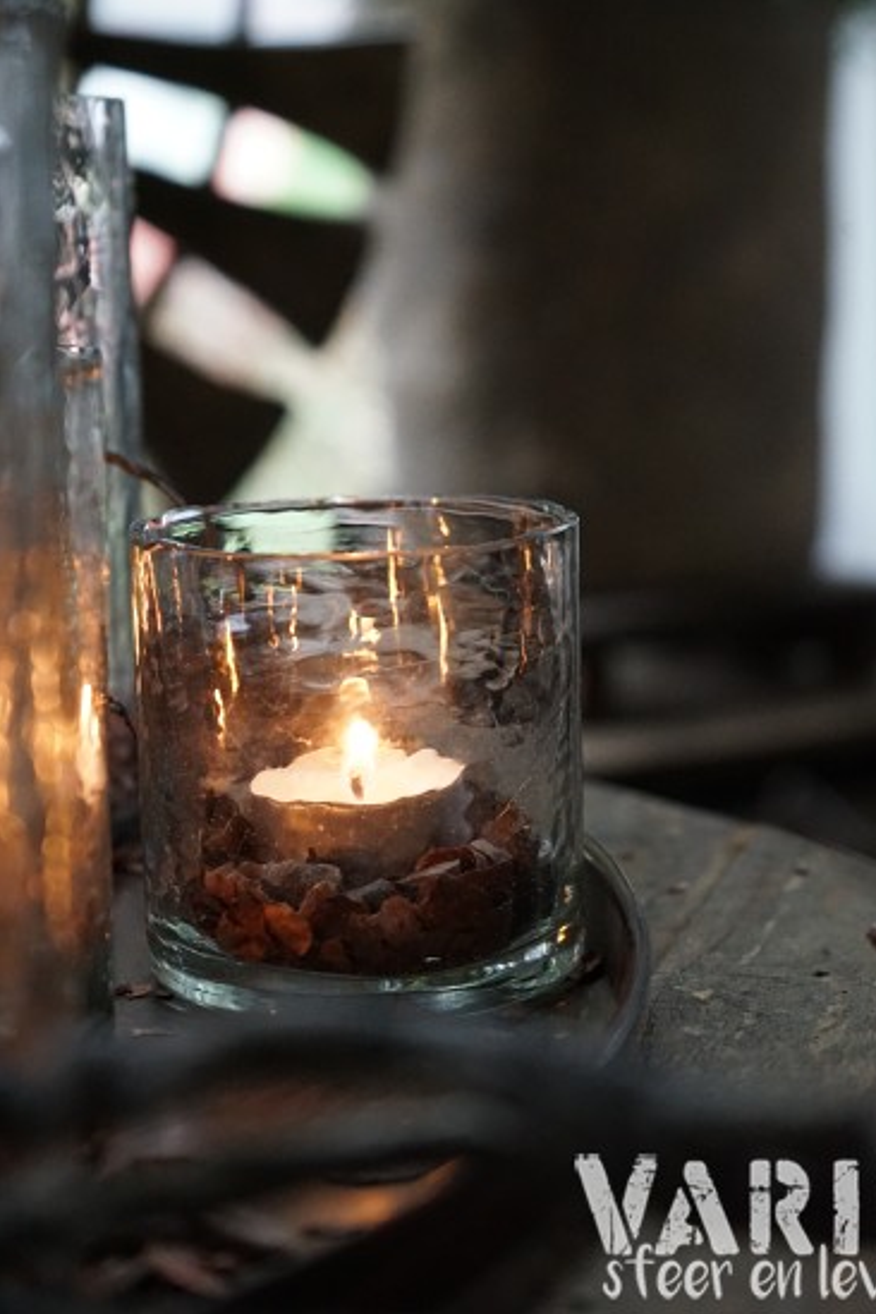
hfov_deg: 19.5
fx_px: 2555
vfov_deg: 28.8
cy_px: 598
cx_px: 474
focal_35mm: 70
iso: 5000
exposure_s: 1/160
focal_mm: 64
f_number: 5.6
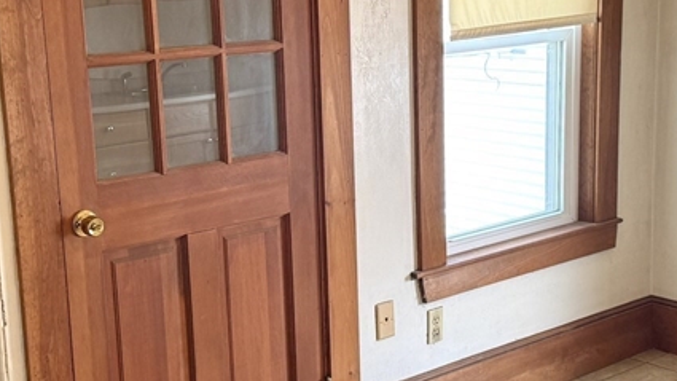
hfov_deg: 33.3
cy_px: 202
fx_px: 1131
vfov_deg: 19.1
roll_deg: +2.4
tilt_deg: -11.2
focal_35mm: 63
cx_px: 312
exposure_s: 1/60
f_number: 1.78
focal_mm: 6.76
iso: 125
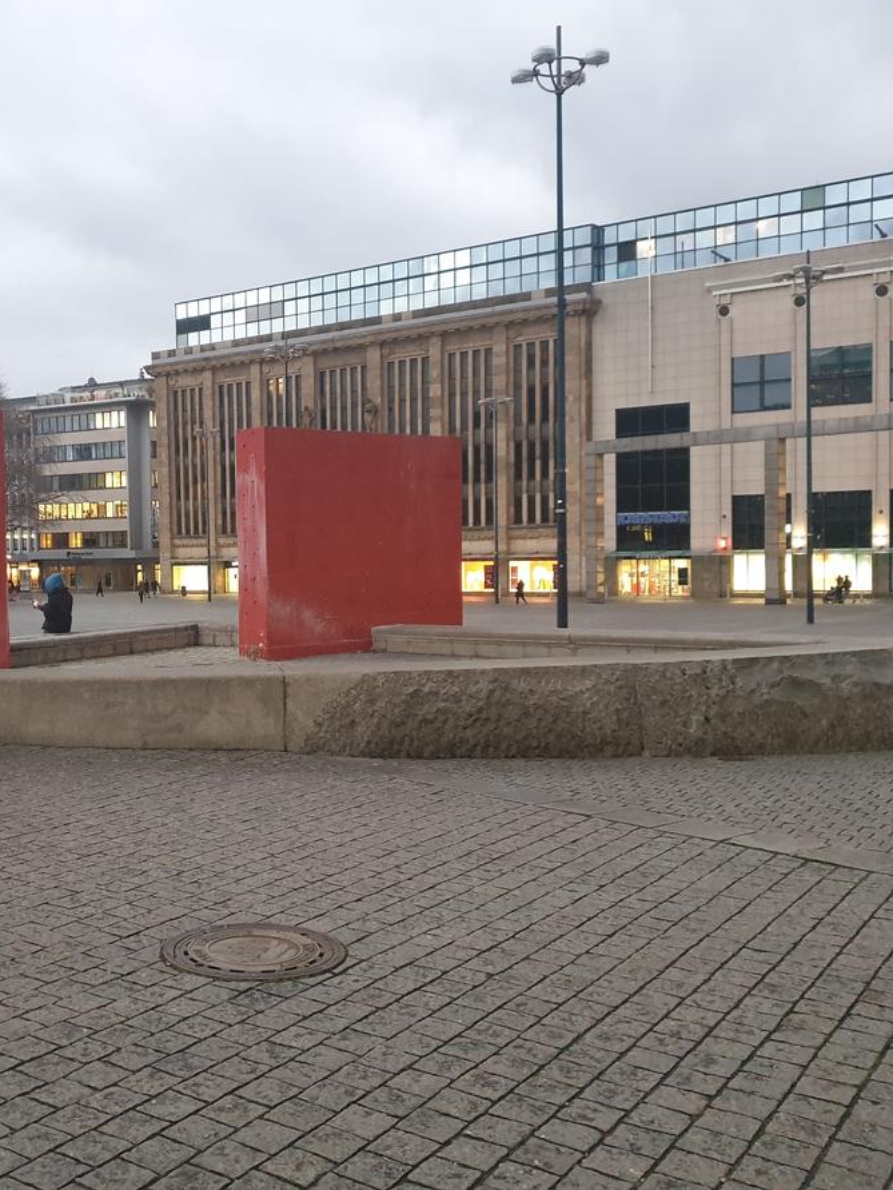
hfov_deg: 39.7
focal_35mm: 35
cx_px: 232
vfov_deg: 52.6
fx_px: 1203
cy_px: 592
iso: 400
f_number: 1.5
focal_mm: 4.3
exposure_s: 1/50
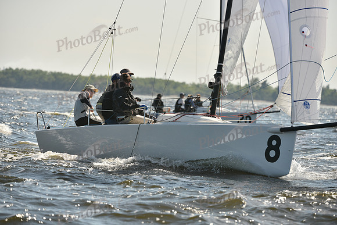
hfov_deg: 7.1
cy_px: 112
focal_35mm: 290
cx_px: 168
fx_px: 2715
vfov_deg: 4.7
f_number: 7.1
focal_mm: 290
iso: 250
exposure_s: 1/1250
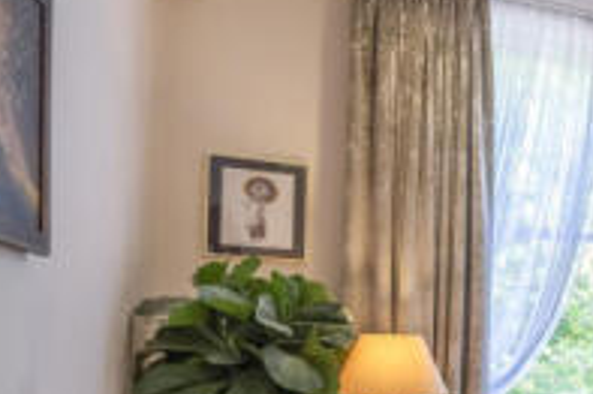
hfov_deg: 26.0
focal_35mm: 50
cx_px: 938
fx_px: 823
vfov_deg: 25.9
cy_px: 371
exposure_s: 1/60
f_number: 6.3
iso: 320
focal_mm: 15
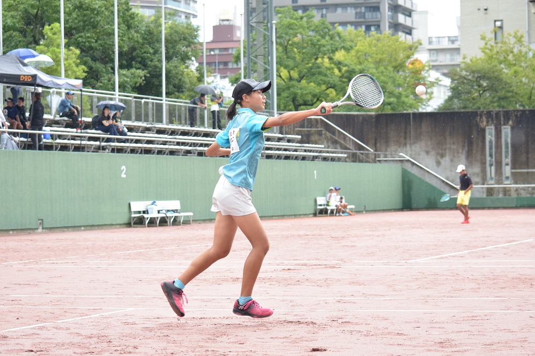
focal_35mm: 93
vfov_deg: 14.7
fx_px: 1382
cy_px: 178
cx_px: 268
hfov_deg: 21.9
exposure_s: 1/1250
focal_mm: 62
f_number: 4.5
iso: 1250
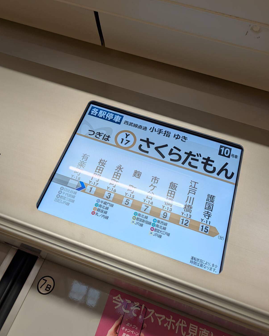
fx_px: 249
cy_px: 157
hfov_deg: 56.8
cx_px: 134
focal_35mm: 25
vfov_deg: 68.0
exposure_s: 1/357
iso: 22
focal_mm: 6.9
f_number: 1.68
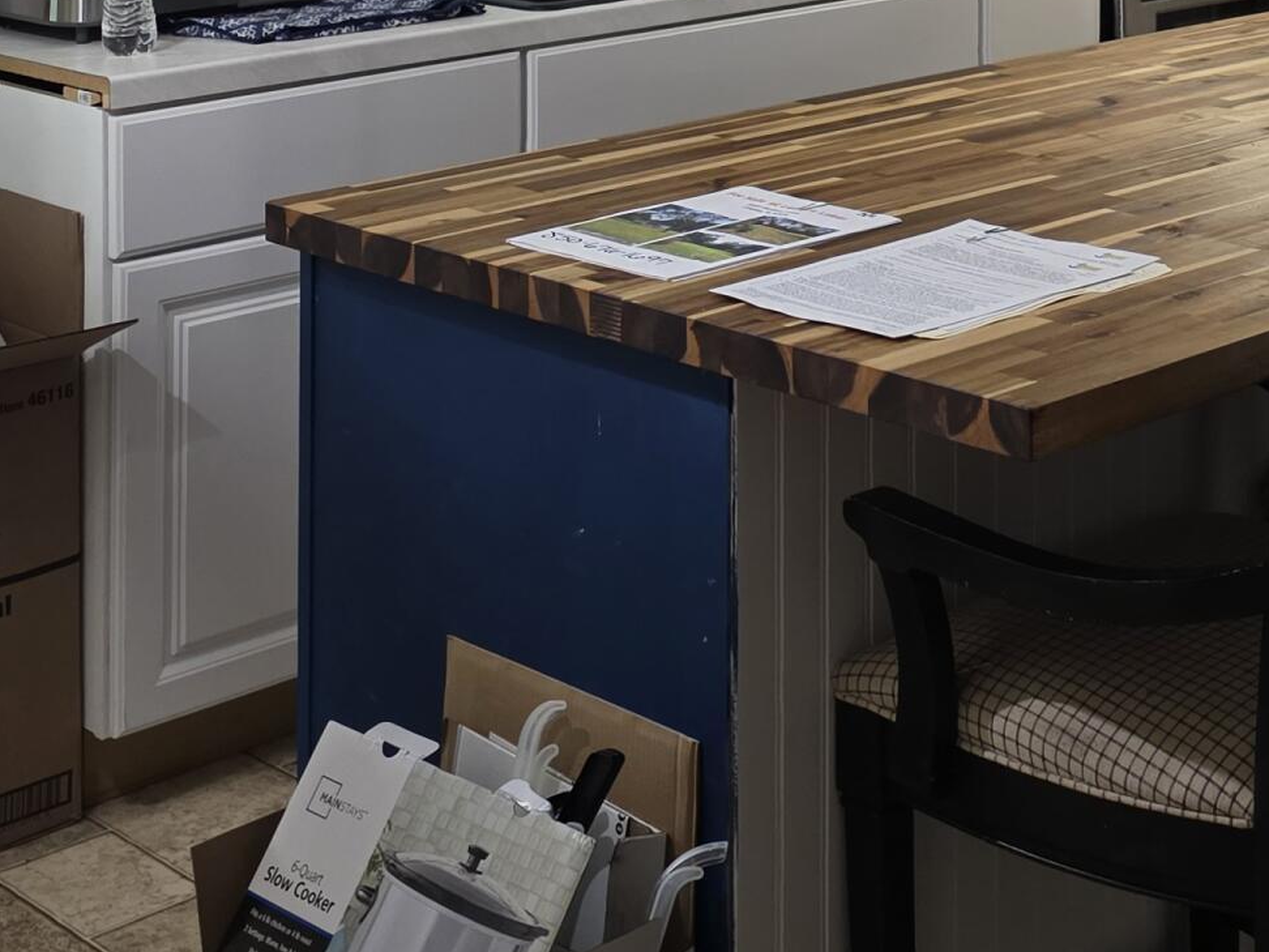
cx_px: 1037
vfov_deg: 19.1
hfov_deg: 26.8
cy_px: -304
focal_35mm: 71
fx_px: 2603
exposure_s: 1/120
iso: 400
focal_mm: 6.3
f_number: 1.7
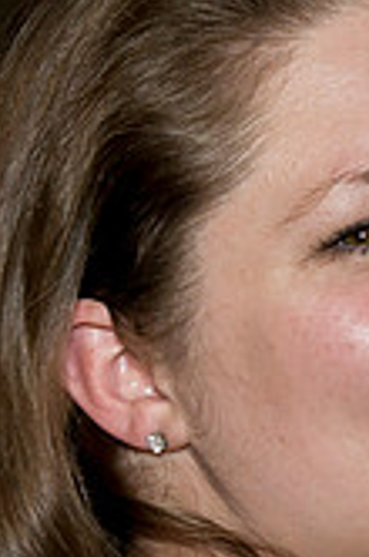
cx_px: 958
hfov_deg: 3.5
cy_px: 119
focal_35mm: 390
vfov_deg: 5.3
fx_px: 6021
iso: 800
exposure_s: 1/80
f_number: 6.3
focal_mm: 55
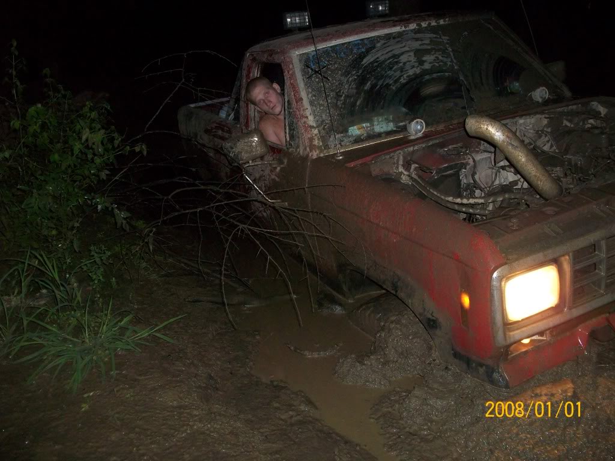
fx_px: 569
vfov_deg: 44.2
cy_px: 230
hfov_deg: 56.8
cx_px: 308
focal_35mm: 32
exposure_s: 1/30
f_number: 2.9
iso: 200
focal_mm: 5.7
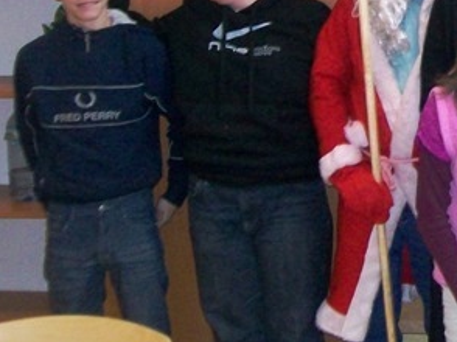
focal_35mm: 98
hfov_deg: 18.7
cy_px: 39
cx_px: 581
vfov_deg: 14.9
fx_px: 1293
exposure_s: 1/60
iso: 160
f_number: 2.7
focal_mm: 6
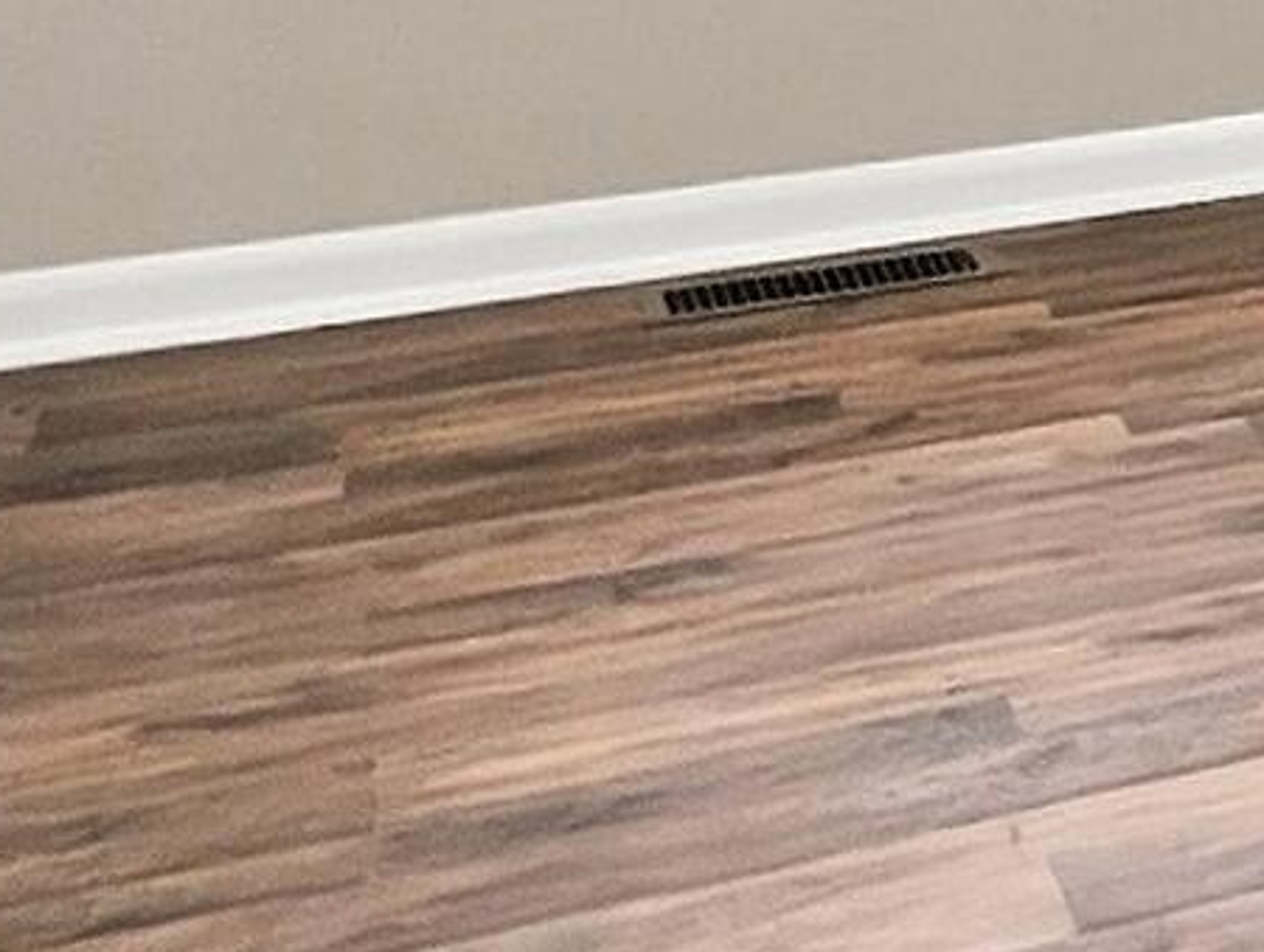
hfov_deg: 14.8
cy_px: -851
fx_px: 2926
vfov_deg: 15.4
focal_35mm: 80
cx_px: 3053
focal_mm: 2
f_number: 1.7
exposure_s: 1/120
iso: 63
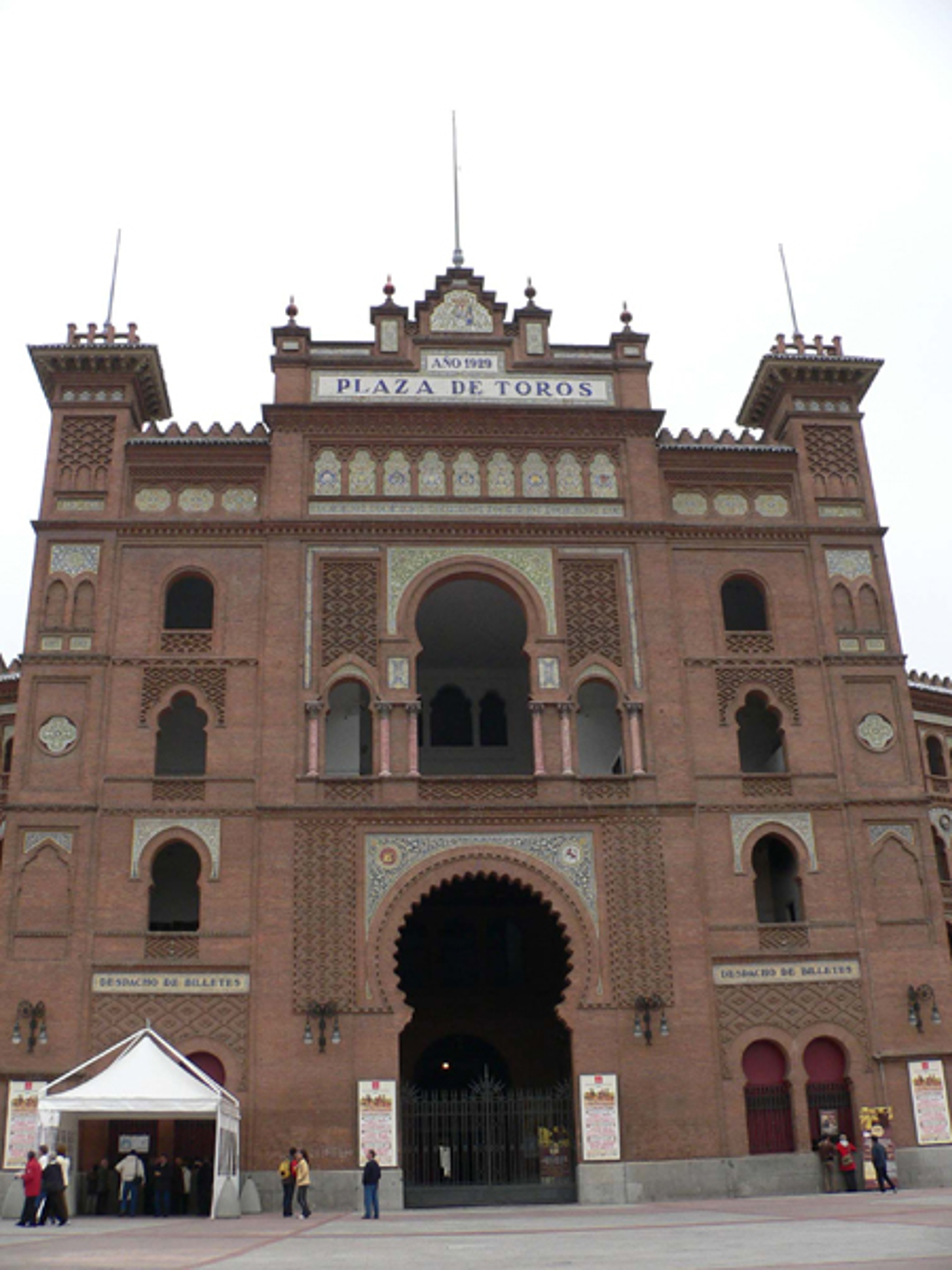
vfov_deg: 52.6
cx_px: 476
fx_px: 1283
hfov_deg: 40.7
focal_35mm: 35
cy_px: 635
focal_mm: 4.6
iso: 100
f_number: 4
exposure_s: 1/400
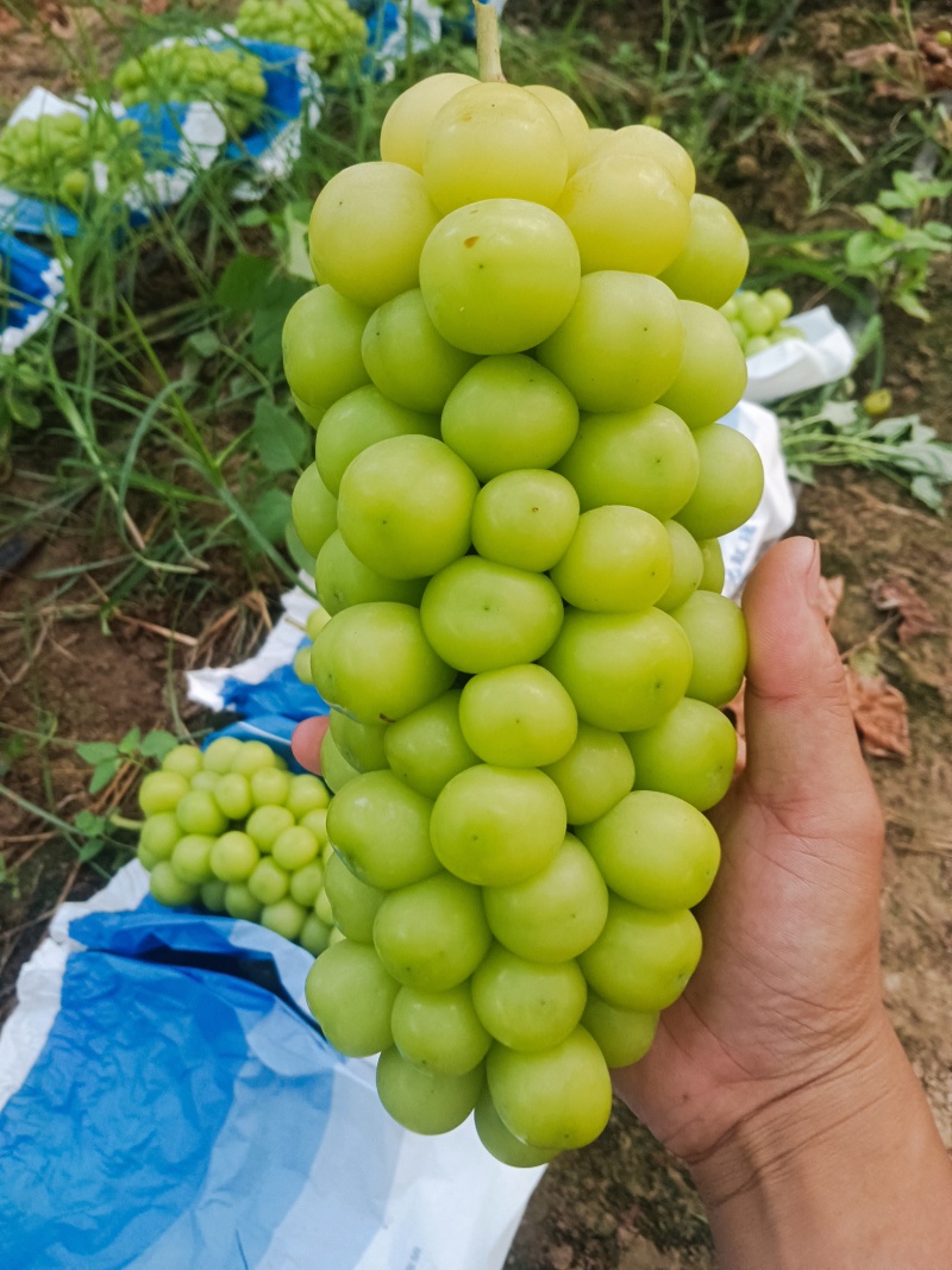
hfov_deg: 53.1
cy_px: 635
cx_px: 476
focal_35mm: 26
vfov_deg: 67.3
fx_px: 954
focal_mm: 3.96
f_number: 1.8
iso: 990
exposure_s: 1/50
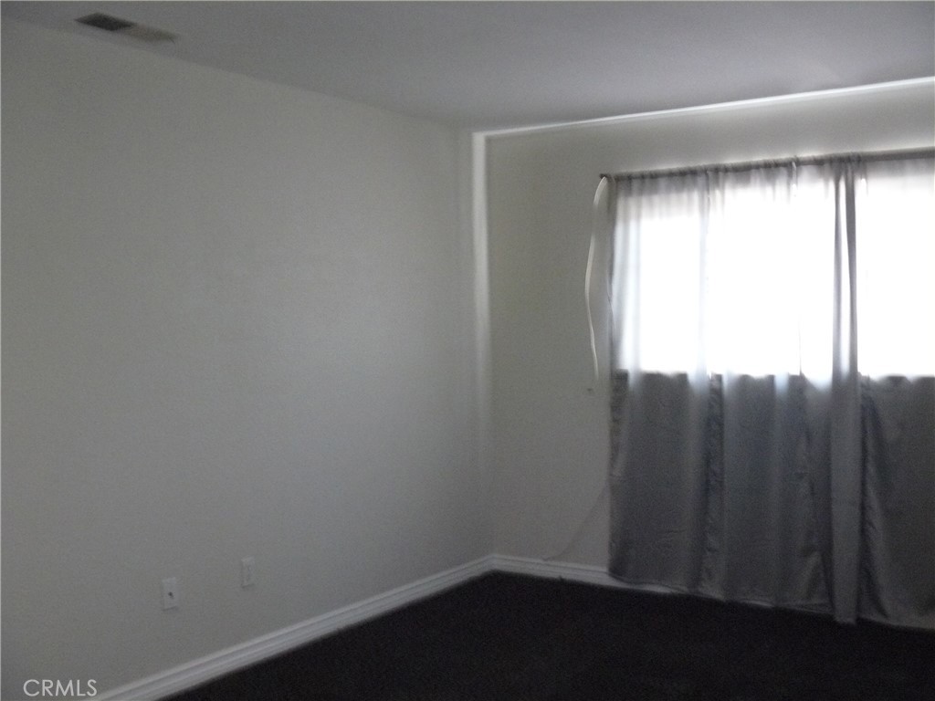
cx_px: 468
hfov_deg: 51.4
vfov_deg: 39.7
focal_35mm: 36
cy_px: 350
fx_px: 972
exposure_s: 1/20
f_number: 2.8
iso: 400
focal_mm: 6
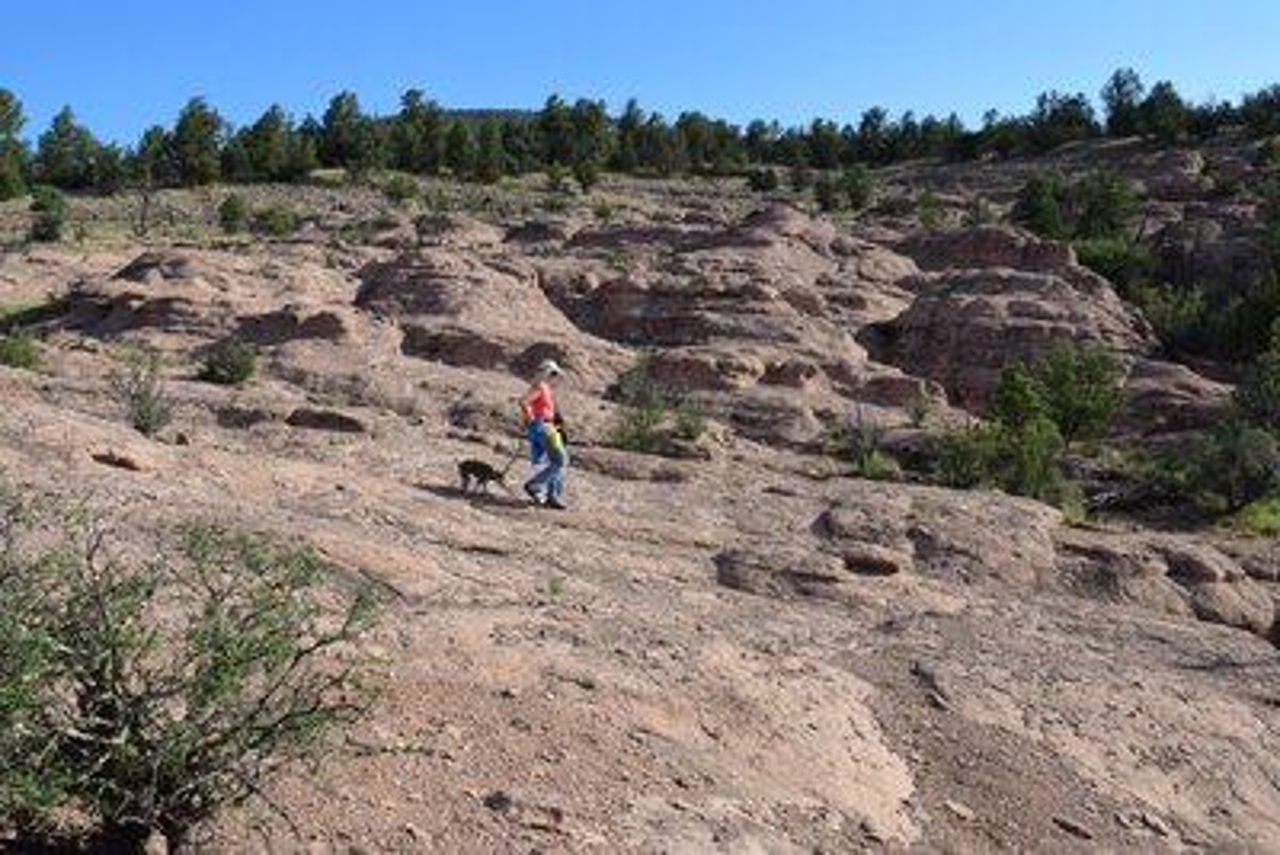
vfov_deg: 43.6
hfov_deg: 61.9
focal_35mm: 30
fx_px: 1067
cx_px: 640
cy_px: 428
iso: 200
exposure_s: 1/1000
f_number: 5
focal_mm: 20
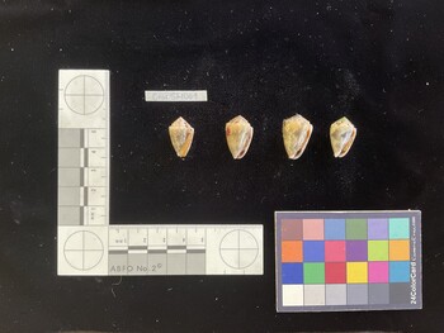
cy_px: 166
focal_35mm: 29
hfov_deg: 61.6
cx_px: 222
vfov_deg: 48.3
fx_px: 372
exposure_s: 1/60
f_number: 1.8
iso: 125
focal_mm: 3
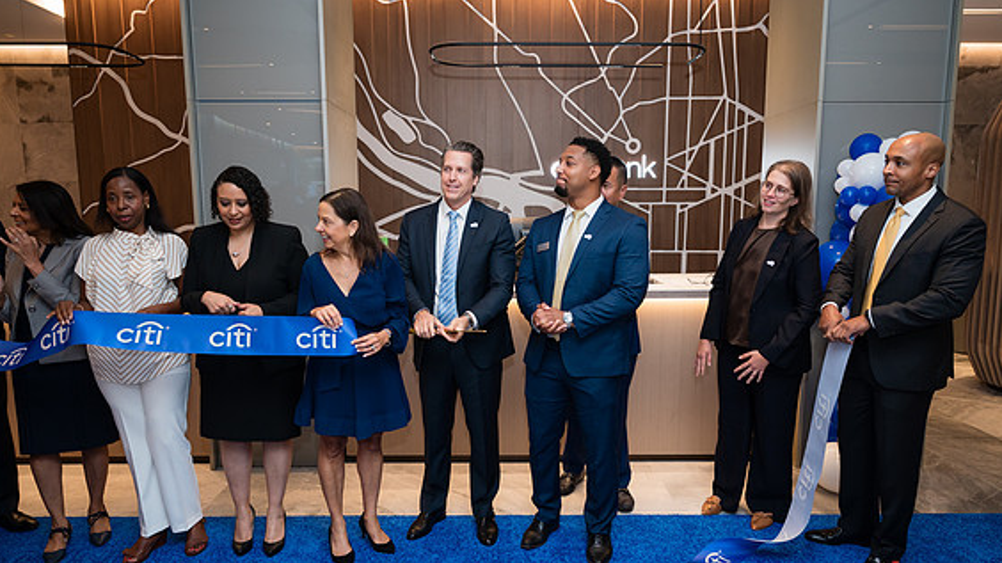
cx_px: 503
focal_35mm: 26
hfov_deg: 71.9
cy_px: 311
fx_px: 691
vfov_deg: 44.3
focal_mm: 24
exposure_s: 1/160
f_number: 3.2
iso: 400
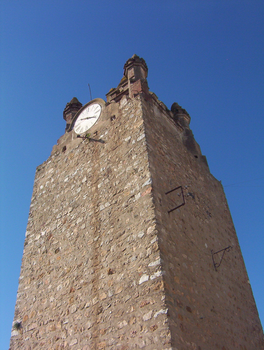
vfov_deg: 51.2
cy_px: 175
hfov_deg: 39.8
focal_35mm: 36
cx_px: 132
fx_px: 365
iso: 100
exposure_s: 1/879
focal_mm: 5.54
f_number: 5.24
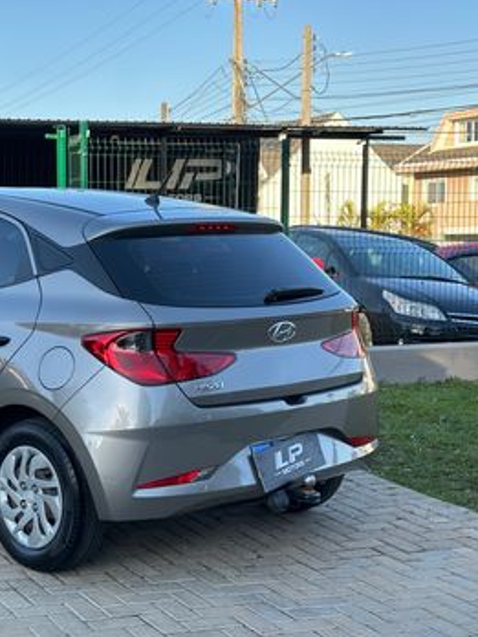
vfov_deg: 29.8
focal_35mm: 65
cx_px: 49
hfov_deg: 22.1
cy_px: 318
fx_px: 1197
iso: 64
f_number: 1.78
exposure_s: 1/681
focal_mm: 6.86
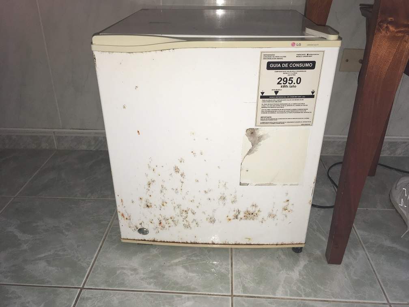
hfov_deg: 61.7
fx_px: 343
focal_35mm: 29
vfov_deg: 48.2
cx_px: 204
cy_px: 154
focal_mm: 4.15
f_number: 2.2
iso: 32
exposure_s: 1/30
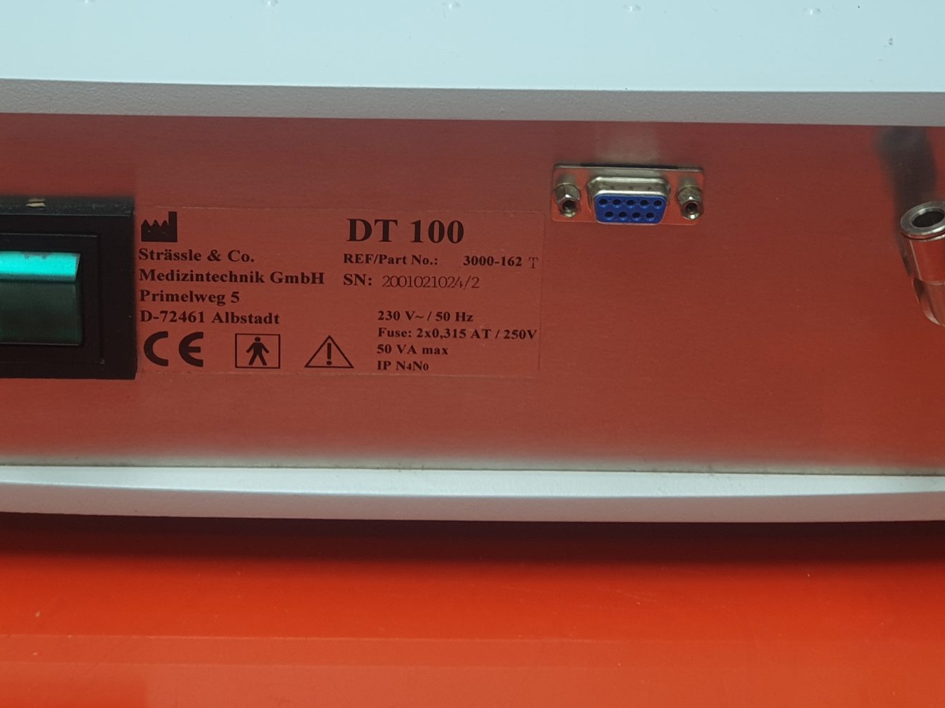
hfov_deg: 19.6
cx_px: 463
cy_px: 134
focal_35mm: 100
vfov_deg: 14.7
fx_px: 2730
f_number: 2.4
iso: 50
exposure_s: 1/33
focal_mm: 6
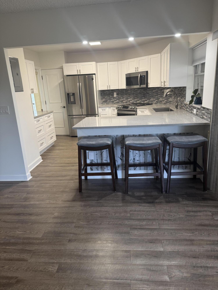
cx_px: 109
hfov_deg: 56.8
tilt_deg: -16.6
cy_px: 145
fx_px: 202
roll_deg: +2.0
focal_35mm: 24
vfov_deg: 71.6
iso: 125
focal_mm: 6.76
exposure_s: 1/60
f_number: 1.78
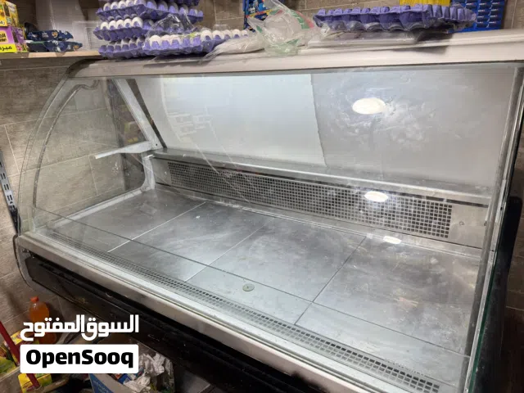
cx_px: 262
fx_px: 363
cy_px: 196
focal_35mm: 24
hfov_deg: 71.6
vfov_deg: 56.8
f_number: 1.78
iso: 100
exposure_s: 1/230
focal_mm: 6.76
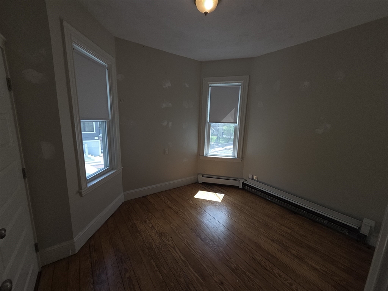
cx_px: 194
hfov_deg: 106.2
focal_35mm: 13
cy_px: 146
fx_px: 146
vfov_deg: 89.9
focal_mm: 2.2
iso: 50
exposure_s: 1/142
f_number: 2.2
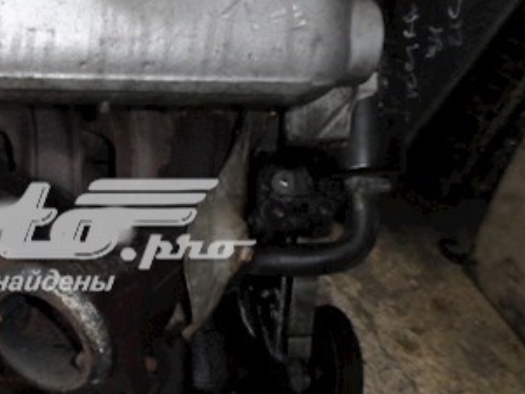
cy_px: 232
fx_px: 774
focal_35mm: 51
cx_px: 45
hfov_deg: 35.1
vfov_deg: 28.5
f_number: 3.2
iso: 400
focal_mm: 4
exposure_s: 1/30
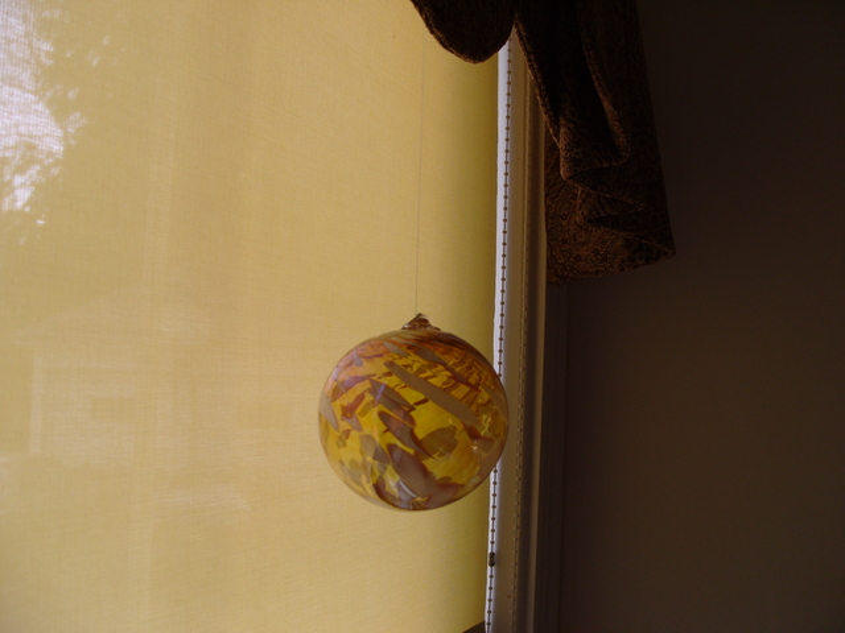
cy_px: 316
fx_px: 854
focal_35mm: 35
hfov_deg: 52.6
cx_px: 422
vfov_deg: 40.7
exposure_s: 1/90
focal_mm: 7.8
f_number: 3.1
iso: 80
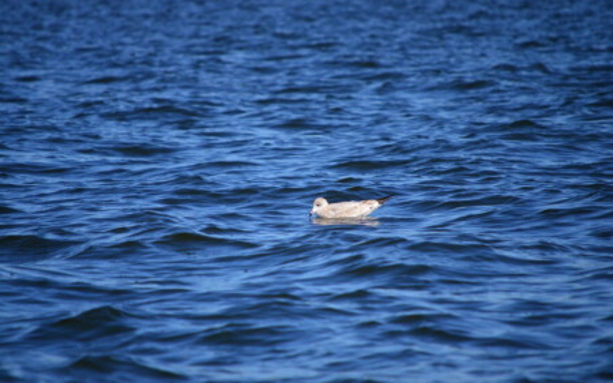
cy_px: 199
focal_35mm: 307
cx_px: 307
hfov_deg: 6.8
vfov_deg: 4.3
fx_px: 5128
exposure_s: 1/2000
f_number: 5.6
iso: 400
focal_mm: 200
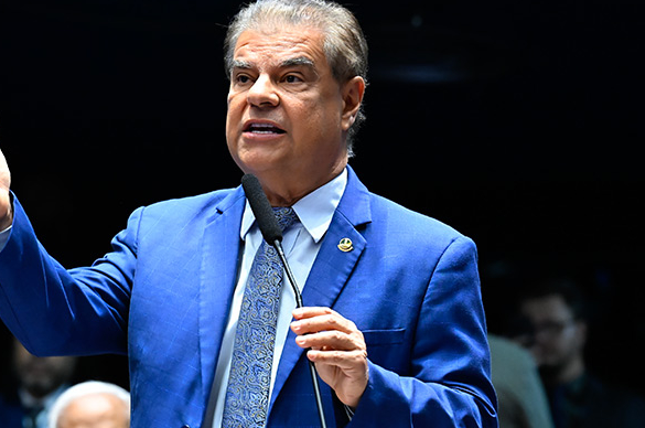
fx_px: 4472
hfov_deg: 8.2
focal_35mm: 250
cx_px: 300
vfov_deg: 5.5
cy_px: 239
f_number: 5.6
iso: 6400
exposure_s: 1/100
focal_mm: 170
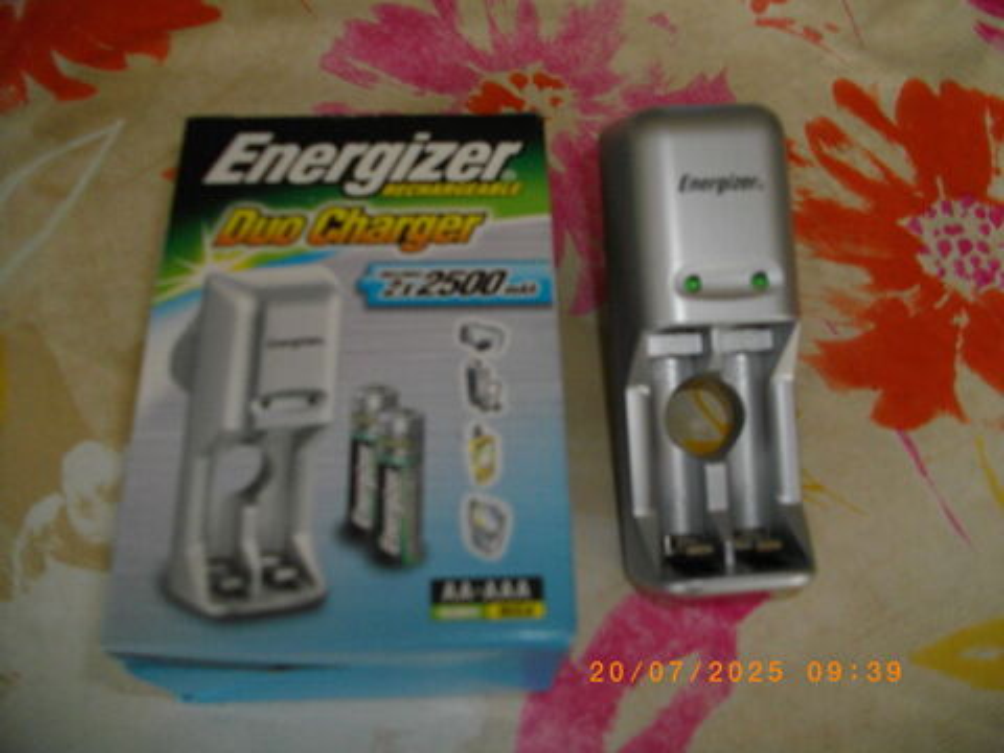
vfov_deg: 44.2
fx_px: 928
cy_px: 376
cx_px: 502
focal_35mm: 32
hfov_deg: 56.8
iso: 200
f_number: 2.9
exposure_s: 1/50
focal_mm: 5.7
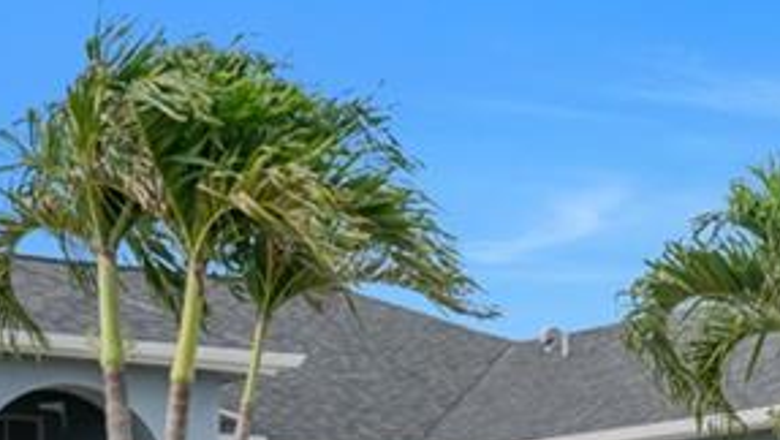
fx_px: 2318
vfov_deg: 10.5
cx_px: 294
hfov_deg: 19.1
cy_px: 657
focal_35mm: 112
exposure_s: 1/200
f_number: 7.1
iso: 100
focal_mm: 20
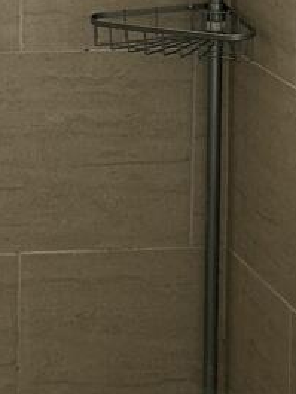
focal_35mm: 196
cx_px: -42
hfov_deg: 7.5
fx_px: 2233
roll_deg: -0.8
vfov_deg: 10.0
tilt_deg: -8.2
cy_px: 30
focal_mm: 5.7
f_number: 1.5
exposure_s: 1/117
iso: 125
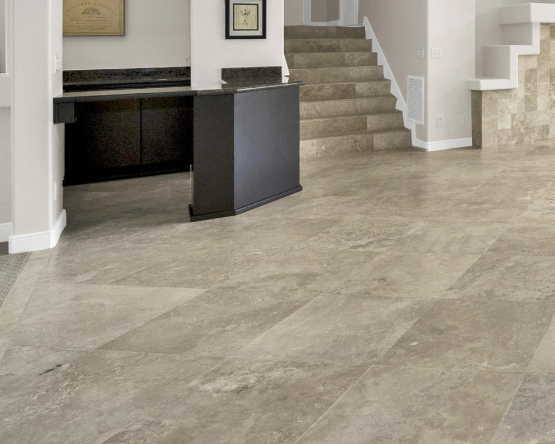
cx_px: 635
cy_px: 49
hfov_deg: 40.5
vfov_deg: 40.3
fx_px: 558
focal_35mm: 34
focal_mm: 12
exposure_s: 1/160
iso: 320
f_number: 4
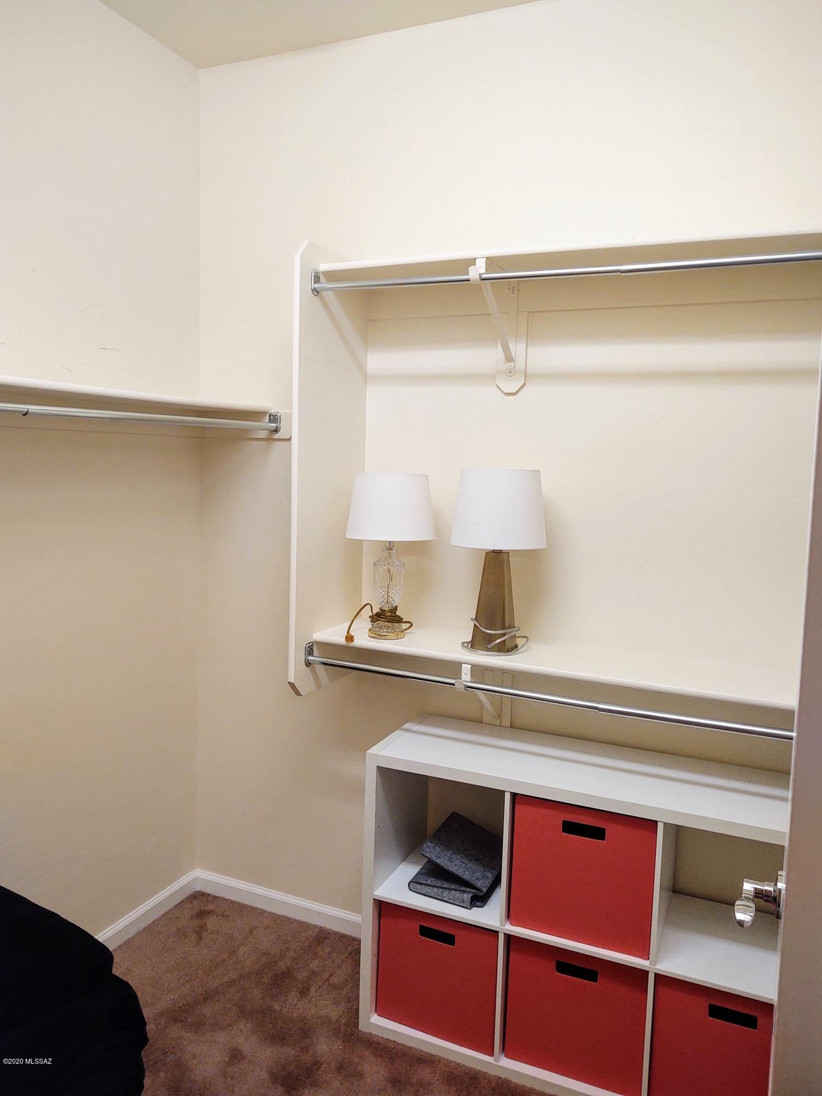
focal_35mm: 27
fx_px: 855
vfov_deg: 65.3
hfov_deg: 51.4
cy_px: 548
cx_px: 411
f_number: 1.7
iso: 175
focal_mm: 4.75
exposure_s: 1/120
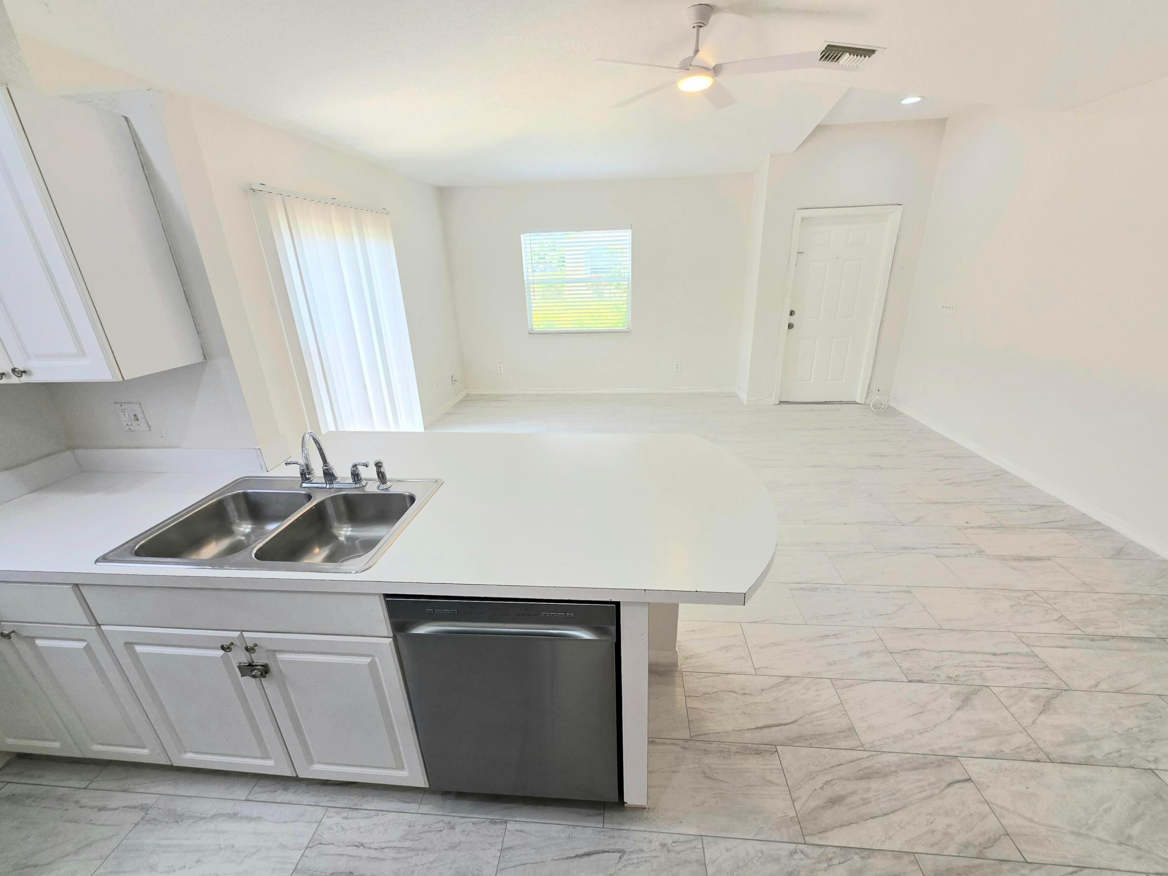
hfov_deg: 106.2
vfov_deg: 89.9
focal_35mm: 13
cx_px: 584
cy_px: 438
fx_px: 439
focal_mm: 2.2
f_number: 1.9
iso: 32
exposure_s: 1/120
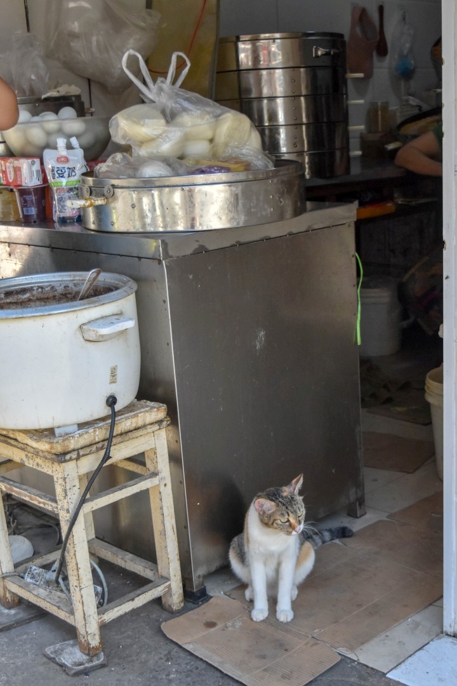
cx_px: 228
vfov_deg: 46.4
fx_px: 800
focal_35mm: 42
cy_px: 343
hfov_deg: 31.9
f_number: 4.2
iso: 800
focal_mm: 28
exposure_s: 1/750
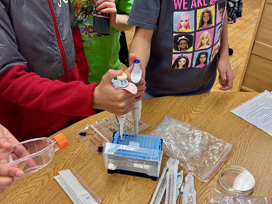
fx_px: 377
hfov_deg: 39.7
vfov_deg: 30.3
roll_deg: -4.9
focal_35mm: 48
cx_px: 136
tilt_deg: -36.5
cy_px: 102
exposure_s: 1/120
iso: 125
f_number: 1.78
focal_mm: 6.76
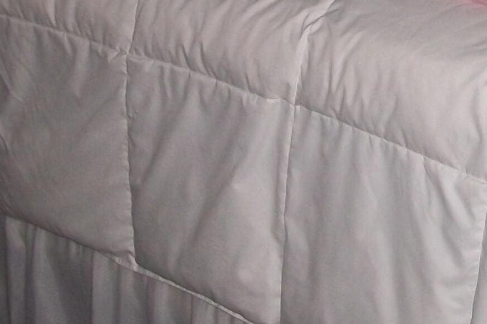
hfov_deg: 16.0
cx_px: 502
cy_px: -181
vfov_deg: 10.5
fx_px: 1690
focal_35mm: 125
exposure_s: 1/125
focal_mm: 6.3
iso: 200
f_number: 3.1
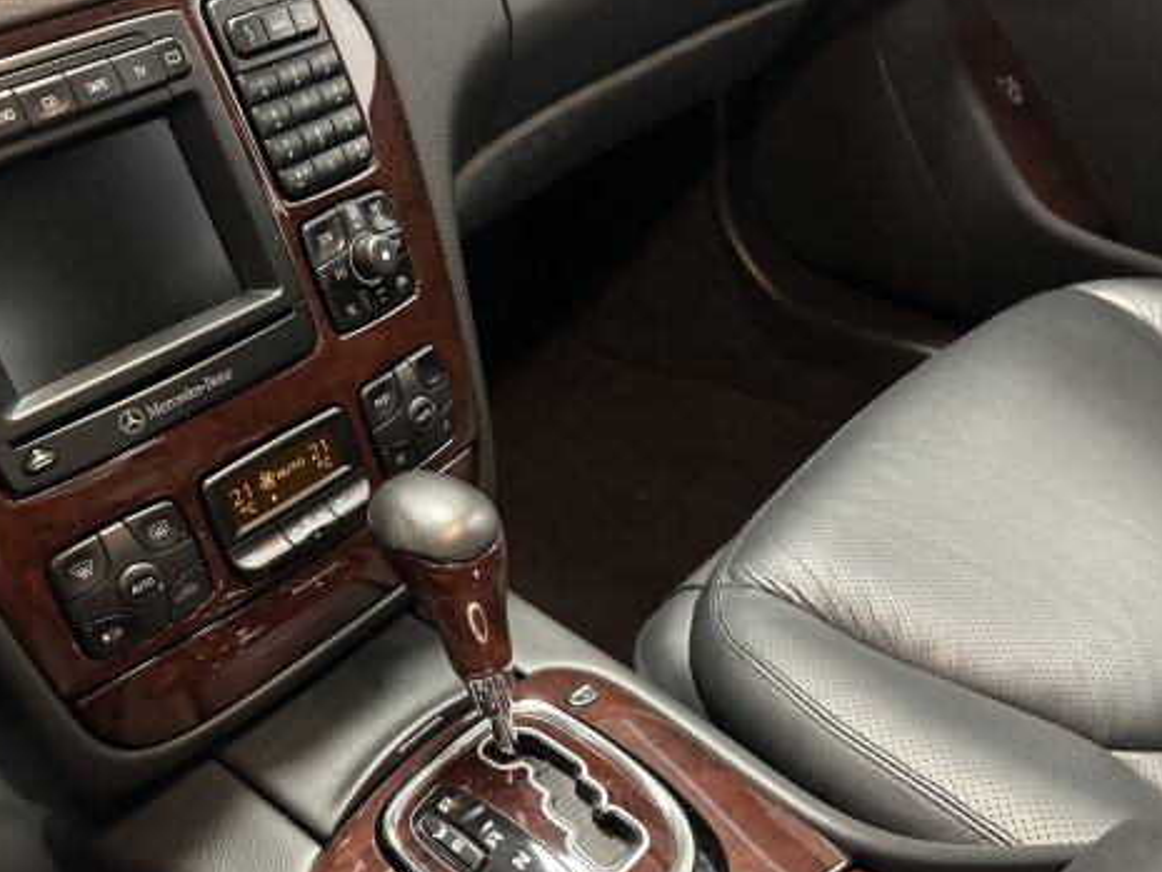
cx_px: 492
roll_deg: +4.6
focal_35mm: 33
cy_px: 480
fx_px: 1108
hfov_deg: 55.1
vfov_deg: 42.9
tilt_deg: -37.0
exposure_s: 1/35
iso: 1000
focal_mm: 6.86
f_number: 1.78
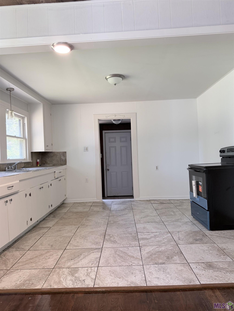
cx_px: 117
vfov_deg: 71.6
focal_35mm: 24
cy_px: 156
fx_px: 216
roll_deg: +2.3
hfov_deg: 56.8
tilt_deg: +0.5
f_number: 1.78
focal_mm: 6.76
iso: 160
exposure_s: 1/60
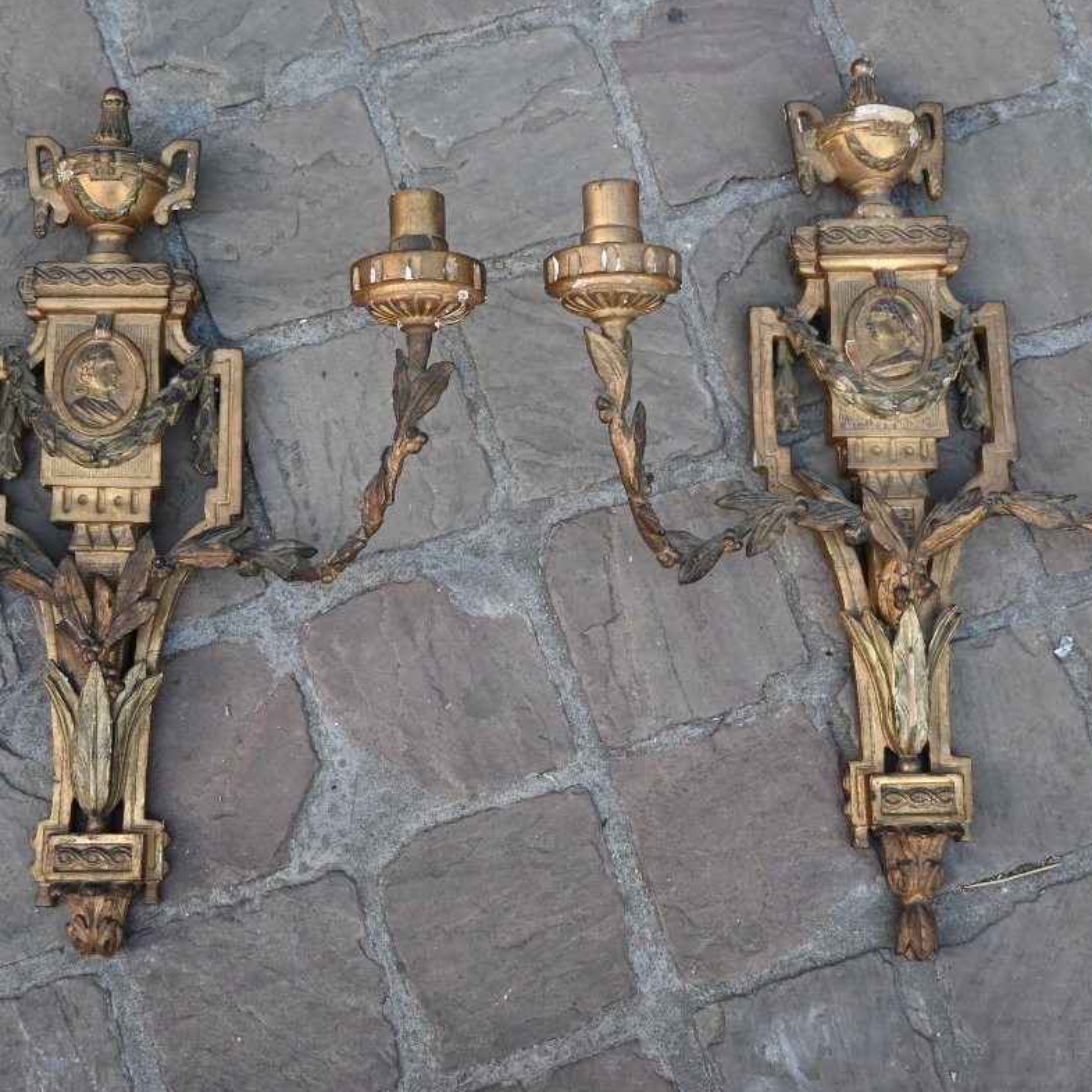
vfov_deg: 34.9
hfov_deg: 34.9
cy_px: 549
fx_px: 1736
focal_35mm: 49
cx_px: 522
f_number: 3.8
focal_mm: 25
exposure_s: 1/160
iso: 400
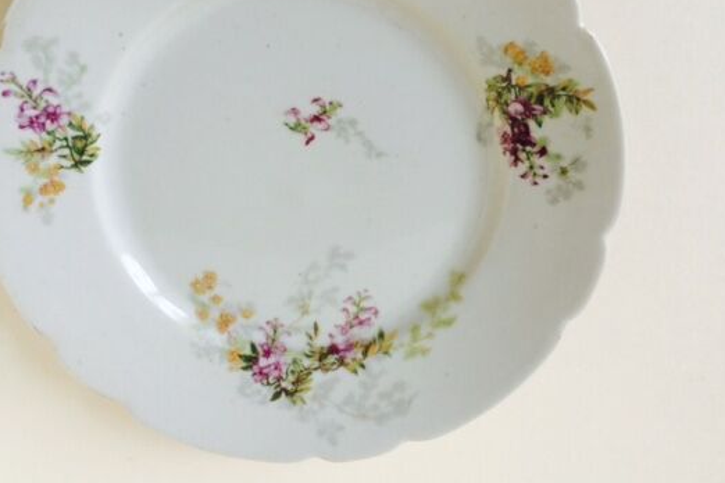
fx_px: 745
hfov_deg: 51.8
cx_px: 332
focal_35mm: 37
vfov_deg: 35.6
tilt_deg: -72.5
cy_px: 162
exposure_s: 1/30
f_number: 2.2
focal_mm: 4.15
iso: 40
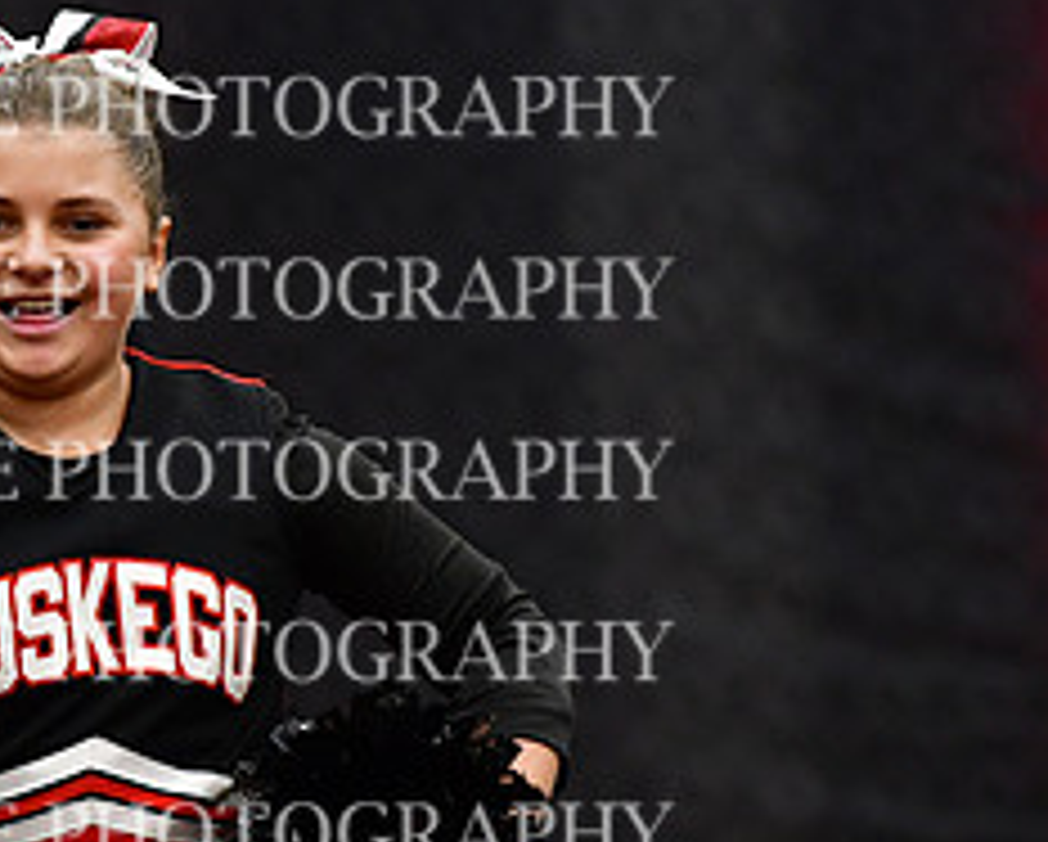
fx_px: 21739
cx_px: 22
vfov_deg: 2.2
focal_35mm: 700
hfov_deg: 2.8
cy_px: 561
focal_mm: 200
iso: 4000
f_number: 3.5
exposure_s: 1/500
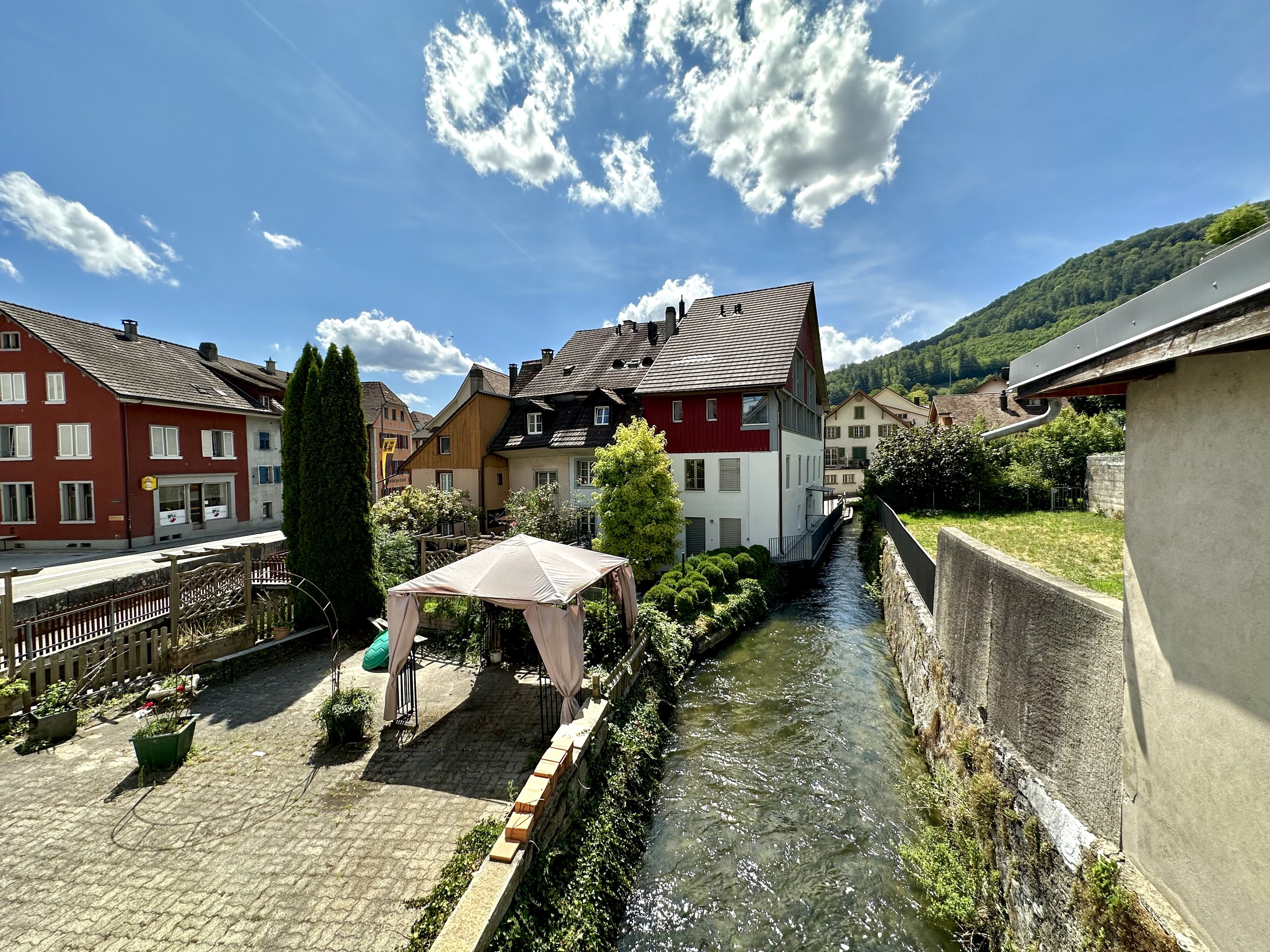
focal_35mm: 14
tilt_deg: -2.2
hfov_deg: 102.1
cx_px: 635
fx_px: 514
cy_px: 476
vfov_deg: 85.7
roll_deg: +1.1
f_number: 2.2
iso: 50
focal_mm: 2.22
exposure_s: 1/1984
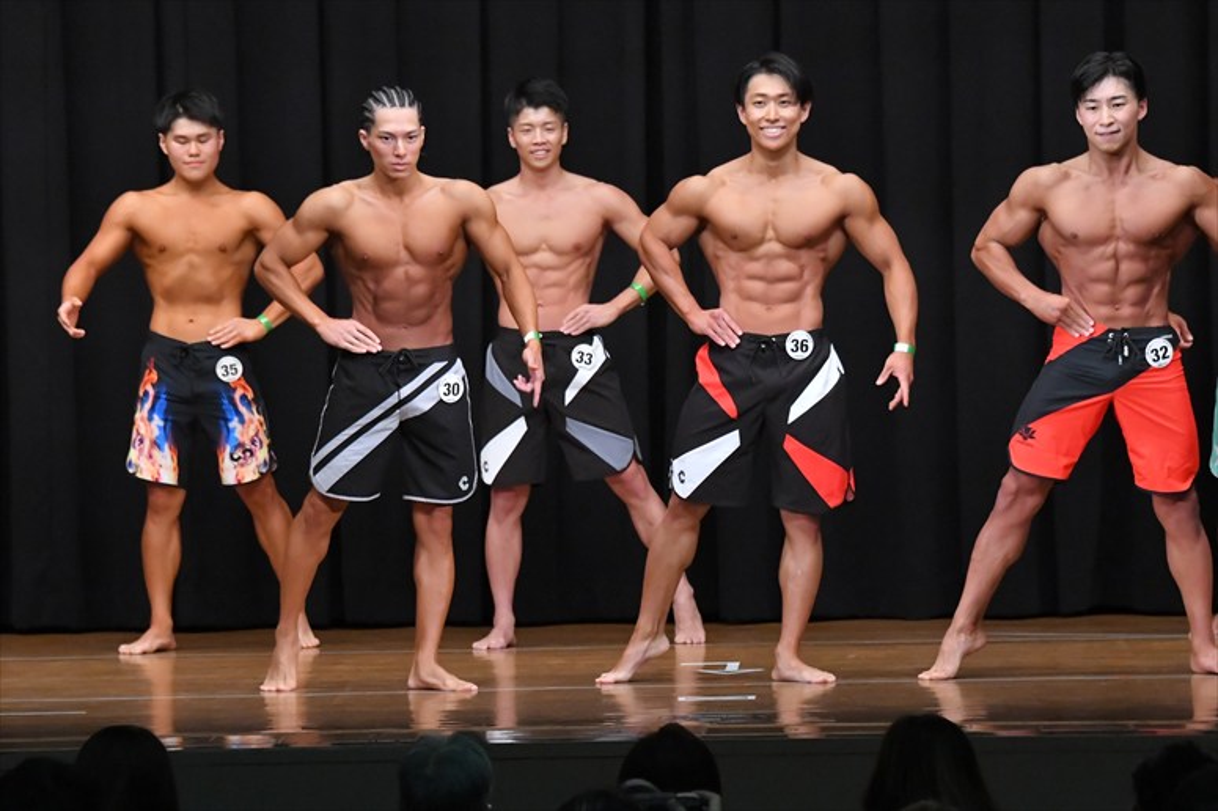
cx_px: 609
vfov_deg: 6.3
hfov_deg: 9.5
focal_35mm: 217
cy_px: 406
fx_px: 7338
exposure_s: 1/400
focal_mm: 145
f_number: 5.6
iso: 8000
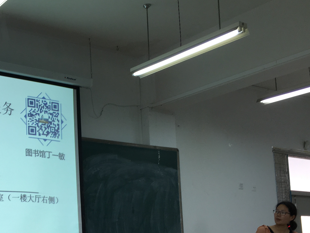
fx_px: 511
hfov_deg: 32.5
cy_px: 178
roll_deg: +0.4
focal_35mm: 57
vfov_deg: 25.3
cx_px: 47
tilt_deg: +8.1
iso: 25
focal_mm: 4.15
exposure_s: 1/50
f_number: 2.2
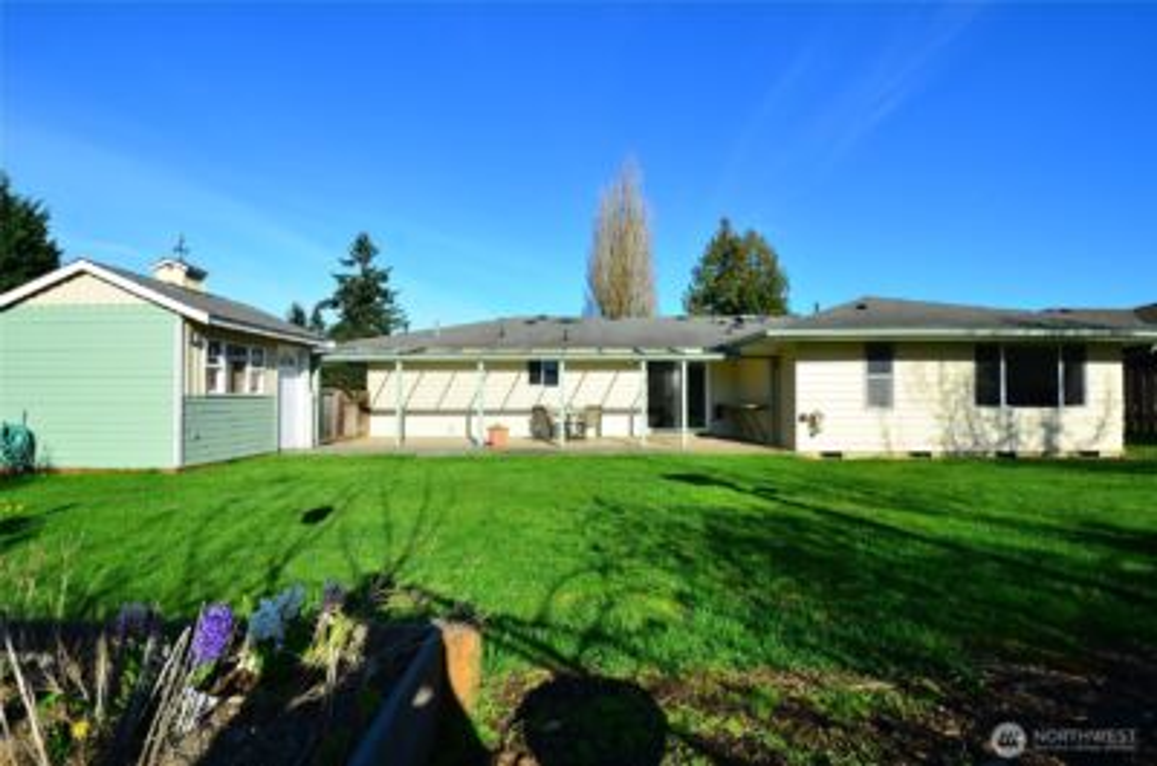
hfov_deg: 100.5
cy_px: 383
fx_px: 481
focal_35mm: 15
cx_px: 578
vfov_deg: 77.1
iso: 100
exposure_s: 1/200
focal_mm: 10
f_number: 8
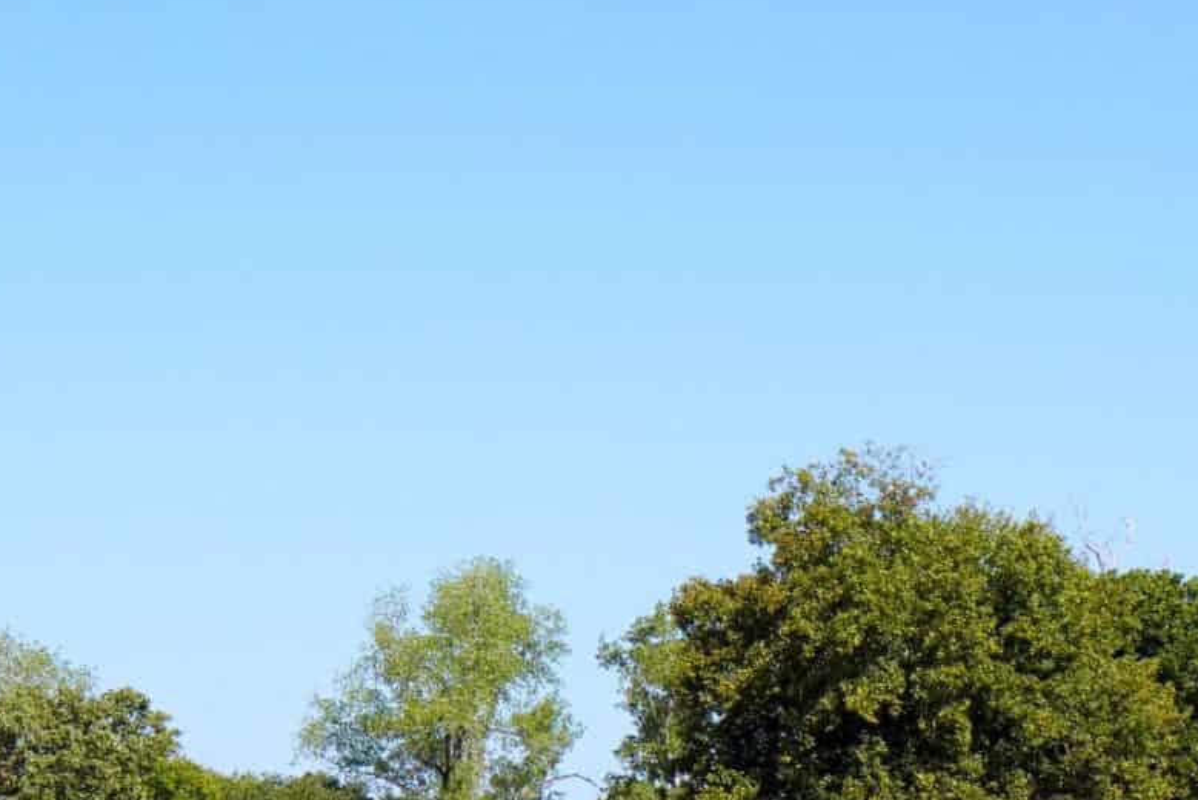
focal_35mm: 138
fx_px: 4594
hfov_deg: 14.7
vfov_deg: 9.7
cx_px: 1064
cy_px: 1141
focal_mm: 28
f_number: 10
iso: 100
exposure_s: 1/160
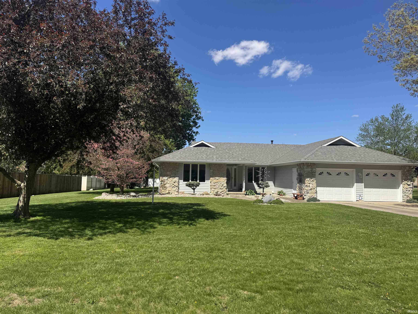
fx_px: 290
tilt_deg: +4.6
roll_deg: -1.2
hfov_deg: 71.6
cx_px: 209
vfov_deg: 56.8
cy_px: 157
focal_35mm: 24
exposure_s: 1/4310
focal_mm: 6.76
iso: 80
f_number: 1.78
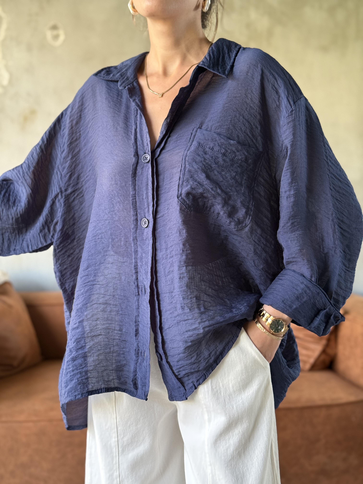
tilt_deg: -3.9
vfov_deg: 39.7
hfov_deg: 30.3
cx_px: 182
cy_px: 242
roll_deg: -0.5
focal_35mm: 48
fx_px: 671
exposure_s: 1/50
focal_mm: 6.76
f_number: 1.78
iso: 250
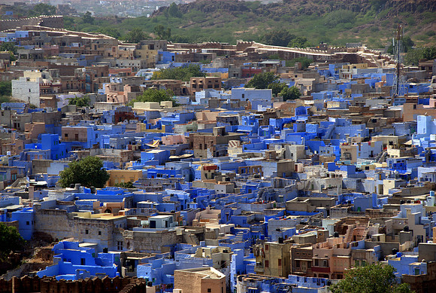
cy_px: 146
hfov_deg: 10.1
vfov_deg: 6.8
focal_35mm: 202
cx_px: 218
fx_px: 2457
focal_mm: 135
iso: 100
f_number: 8
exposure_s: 1/250
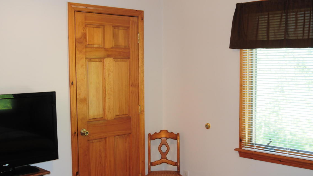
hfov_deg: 45.5
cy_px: 93
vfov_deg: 26.5
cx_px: 154
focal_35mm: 45
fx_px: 373
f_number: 5
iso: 800
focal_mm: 28
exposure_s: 1/60
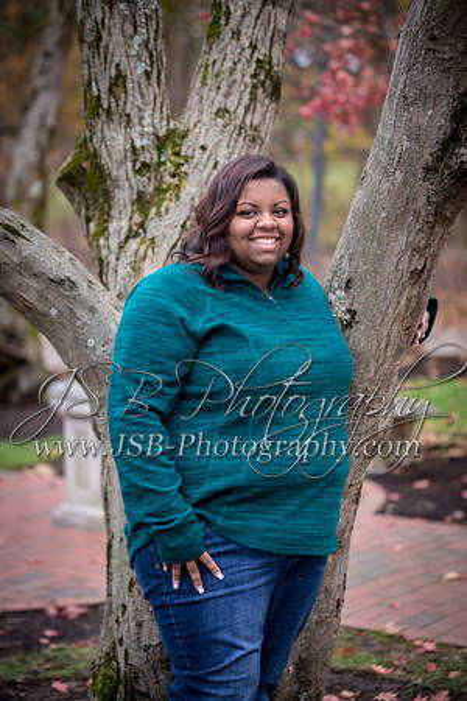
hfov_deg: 15.2
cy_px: 350
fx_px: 1751
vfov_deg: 22.6
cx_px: 234
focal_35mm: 90
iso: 800
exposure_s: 1/40
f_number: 2.8
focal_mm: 90
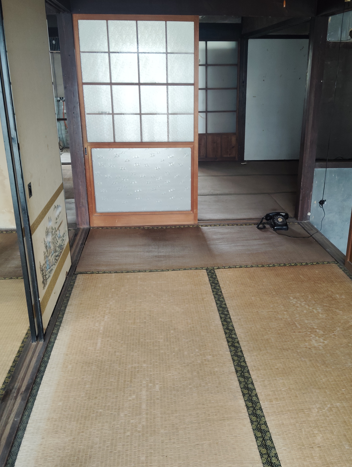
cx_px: 199
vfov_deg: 55.3
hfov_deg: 43.0
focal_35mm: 33
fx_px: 446
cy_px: 235
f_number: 1.8
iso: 859
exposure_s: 1/100
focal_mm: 4.22
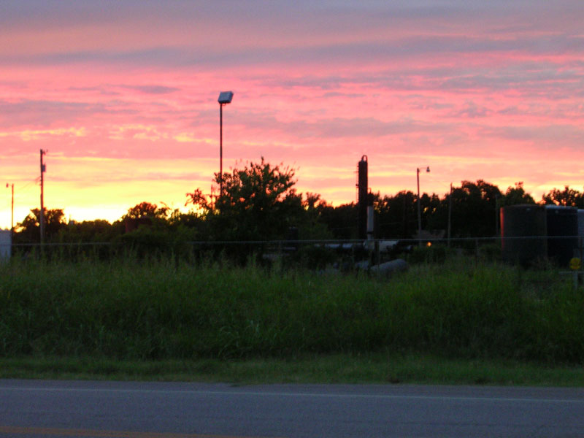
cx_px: 292
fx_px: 1603
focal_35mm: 95
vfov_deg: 15.6
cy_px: 219
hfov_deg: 20.7
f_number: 4.4
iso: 127
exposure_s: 1/5.3
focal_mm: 14.5
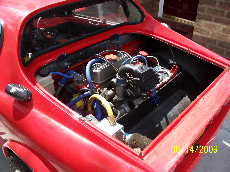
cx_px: 115
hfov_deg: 51.4
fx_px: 239
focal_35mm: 36
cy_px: 86
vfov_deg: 39.7
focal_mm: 7.54
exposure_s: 1/400
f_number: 2.8
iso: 64
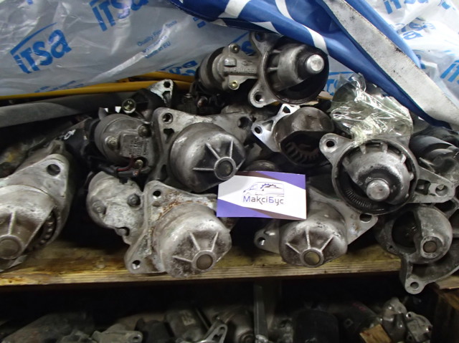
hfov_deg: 63.5
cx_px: 230
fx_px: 371
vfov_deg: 49.7
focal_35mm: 28
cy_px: 172
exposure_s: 1/13
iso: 800
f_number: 3.9
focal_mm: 5
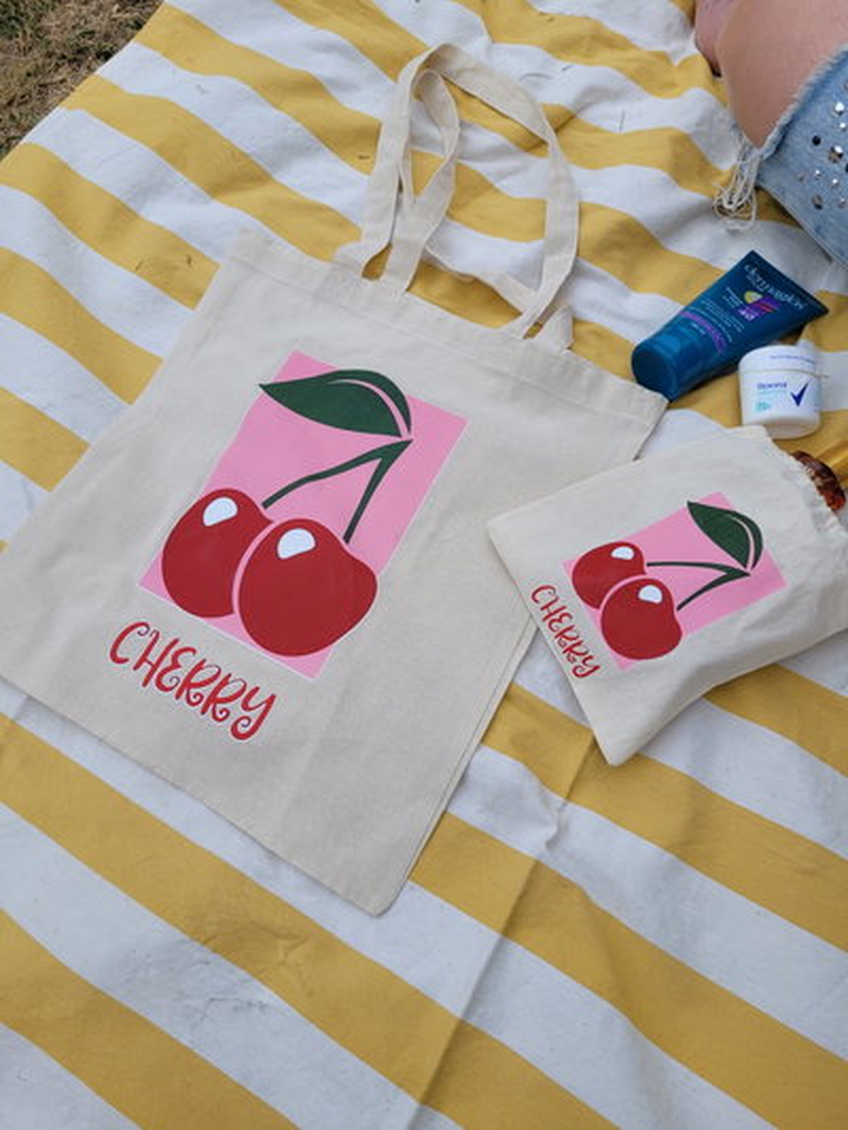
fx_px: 849
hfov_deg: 53.1
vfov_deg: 67.3
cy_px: 565
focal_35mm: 26
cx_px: 424
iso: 40
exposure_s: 1/878
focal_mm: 5.4
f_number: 1.8
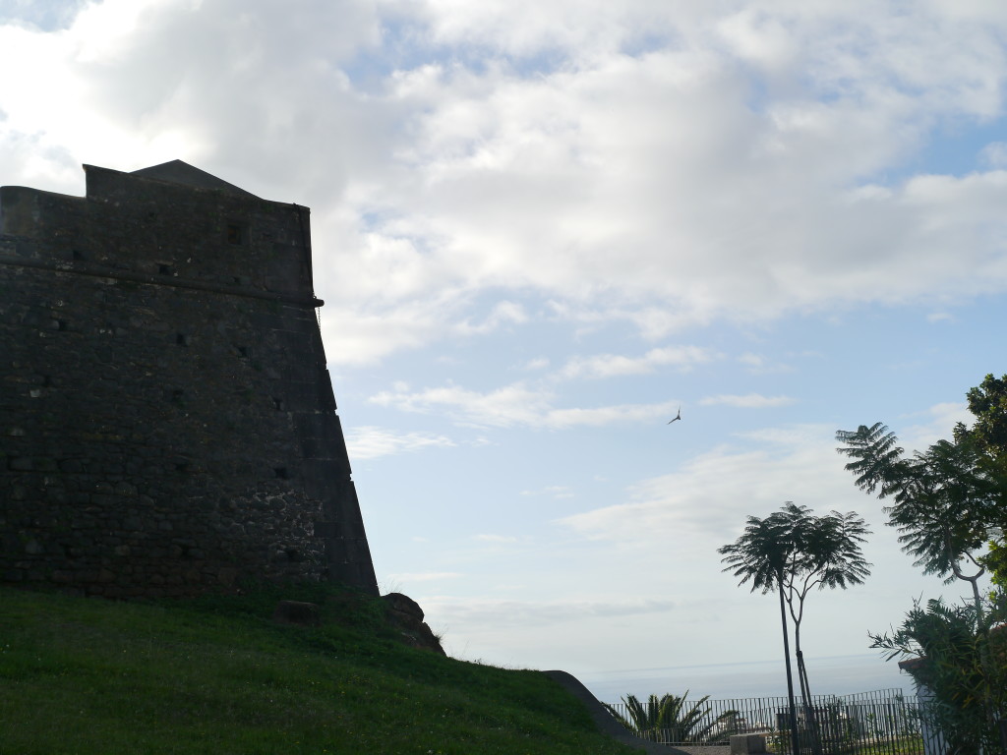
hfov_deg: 38.2
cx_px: 504
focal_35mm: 50
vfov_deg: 29.1
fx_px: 1455
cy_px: 378
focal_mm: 25
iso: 160
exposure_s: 1/1600
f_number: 5
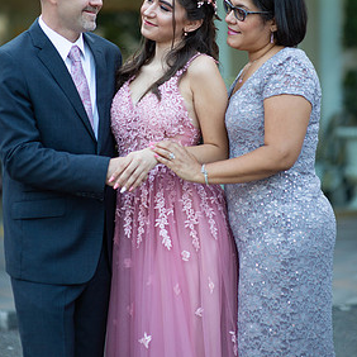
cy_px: 110
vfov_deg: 15.1
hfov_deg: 15.2
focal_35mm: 115
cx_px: 170
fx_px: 1342
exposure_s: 1/500
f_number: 2
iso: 250
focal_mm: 85
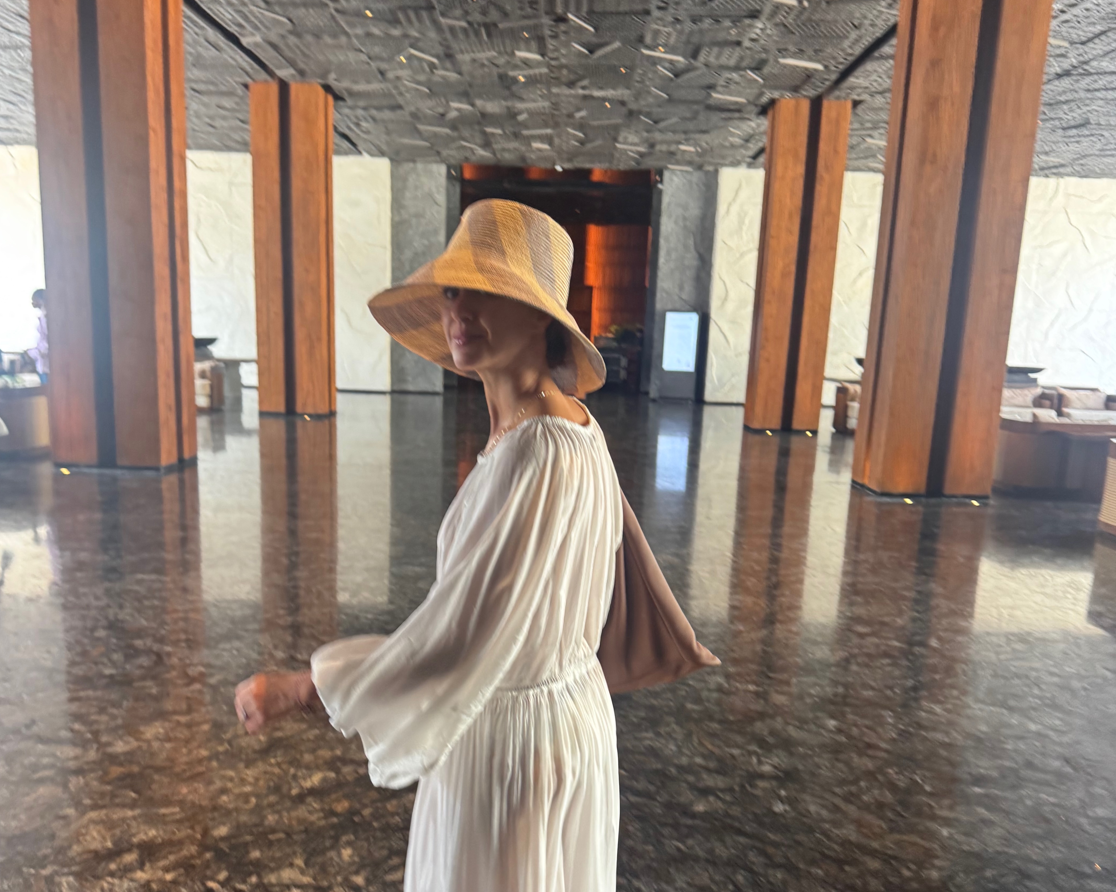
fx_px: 1057
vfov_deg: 45.4
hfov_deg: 55.7
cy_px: 554
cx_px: 548
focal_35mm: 32
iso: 200
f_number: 1.78
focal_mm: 6.76
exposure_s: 1/101
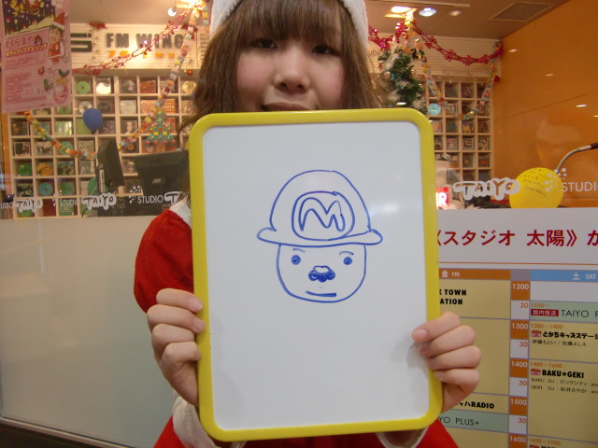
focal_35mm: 28
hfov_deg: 63.4
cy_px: 224
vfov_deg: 49.7
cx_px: 299
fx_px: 484
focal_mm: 4.9
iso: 200
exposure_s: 1/60
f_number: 2.6
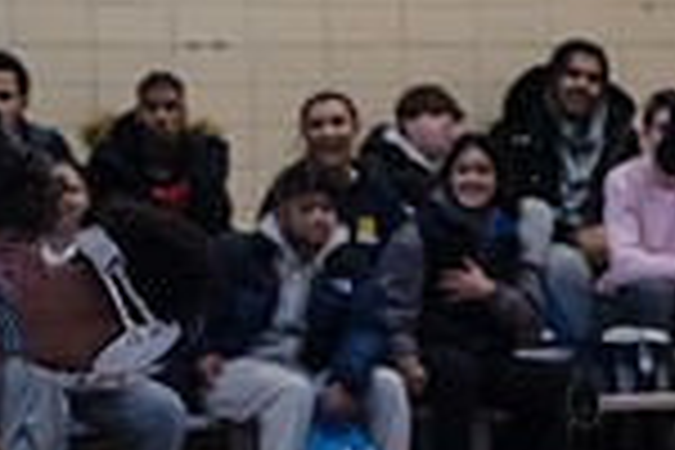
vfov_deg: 5.1
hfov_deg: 7.5
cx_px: -288
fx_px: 5081
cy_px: 430
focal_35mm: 271
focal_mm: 62
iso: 5000
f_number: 3.2
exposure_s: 1/400
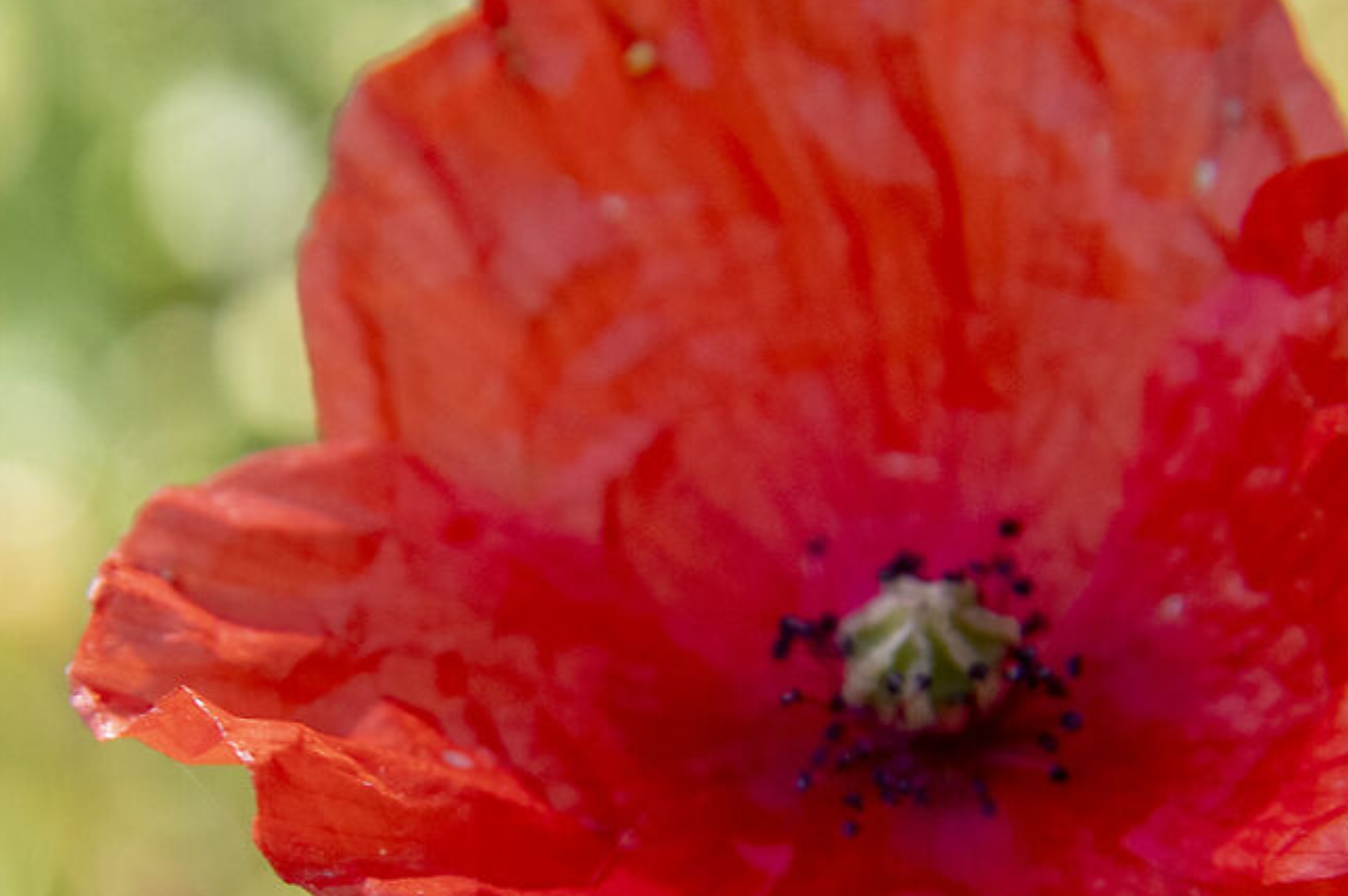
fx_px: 3549
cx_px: 474
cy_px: 704
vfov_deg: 14.3
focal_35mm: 95
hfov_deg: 21.4
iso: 500
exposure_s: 1/200
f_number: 4.5
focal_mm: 17
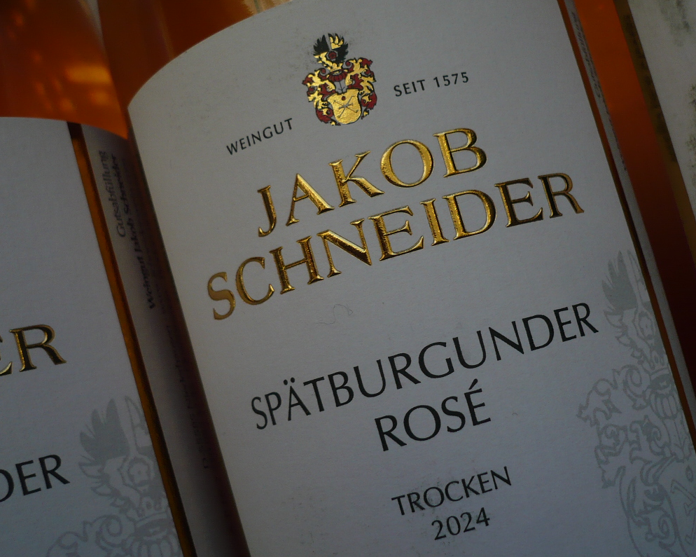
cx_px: 410
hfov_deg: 41.9
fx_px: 906
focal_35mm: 44
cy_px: 329
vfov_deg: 34.1
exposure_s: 1/160
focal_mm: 5.8
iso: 100
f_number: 2.8
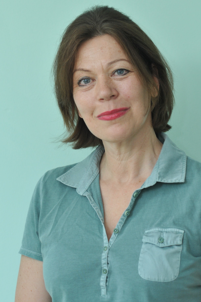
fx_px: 755
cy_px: 151
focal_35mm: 90
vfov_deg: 22.6
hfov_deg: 15.2
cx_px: 100
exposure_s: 1/125
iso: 400
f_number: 5.6
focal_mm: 60
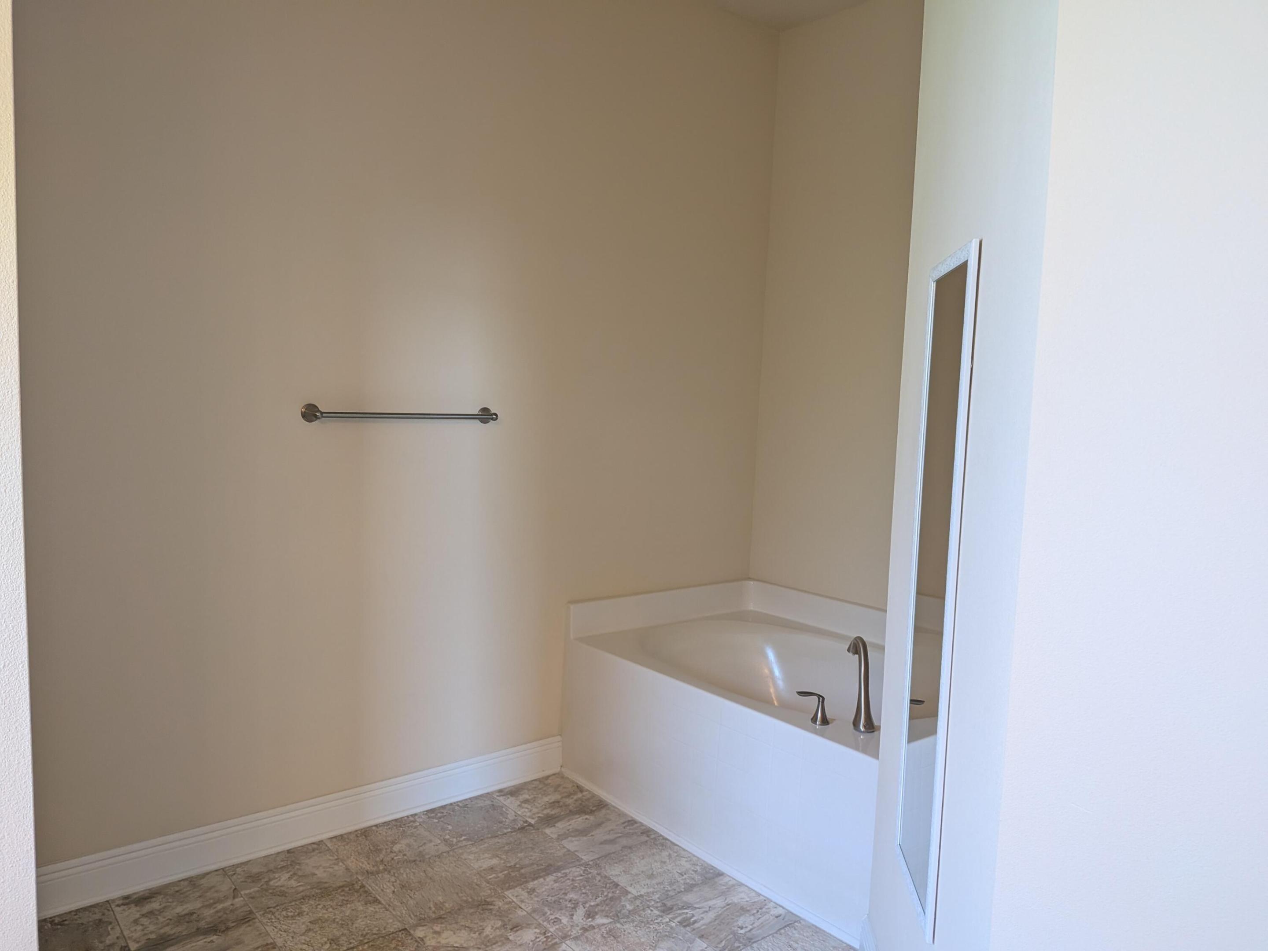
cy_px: 476
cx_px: 634
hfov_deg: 71.6
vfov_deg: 56.8
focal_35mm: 24
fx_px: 879
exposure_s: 1/30
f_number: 1.7
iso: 85
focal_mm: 4.53
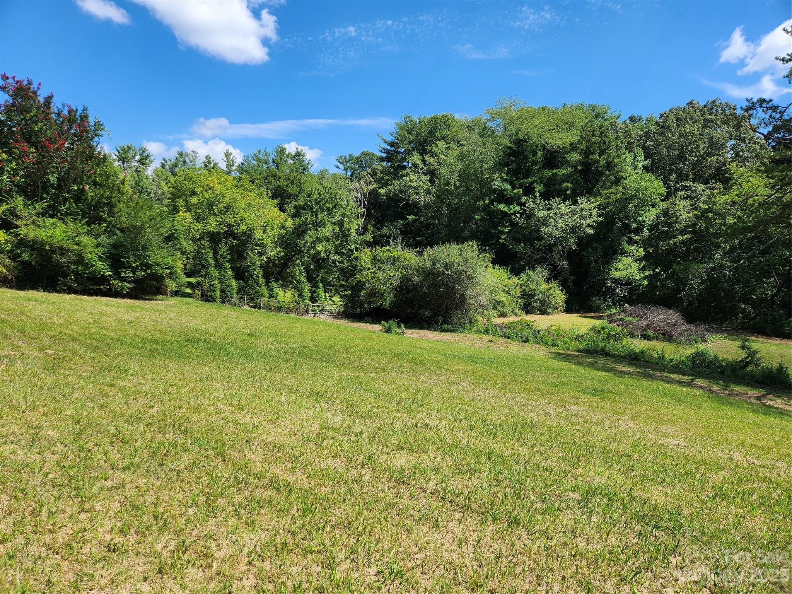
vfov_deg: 58.9
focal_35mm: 23
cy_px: 297
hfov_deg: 73.9
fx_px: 526
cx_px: 396
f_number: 1.8
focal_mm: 5.4
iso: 20
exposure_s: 1/1135
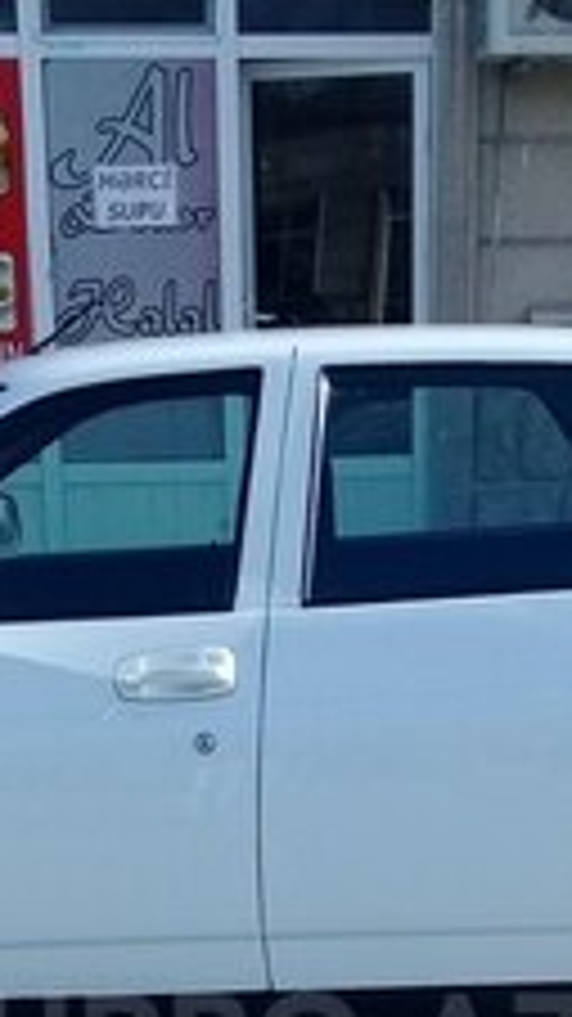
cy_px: 1044
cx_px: 243
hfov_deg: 16.3
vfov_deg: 26.8
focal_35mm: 74
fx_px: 1997
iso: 64
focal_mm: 3.3
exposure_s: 1/928
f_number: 2.2
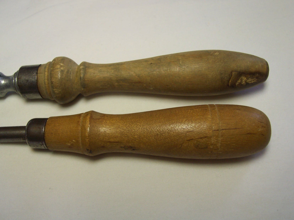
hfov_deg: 50.1
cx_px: 147
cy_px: 110
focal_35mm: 37
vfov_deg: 38.7
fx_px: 314
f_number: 2.8
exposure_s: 1/60
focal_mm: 5.6
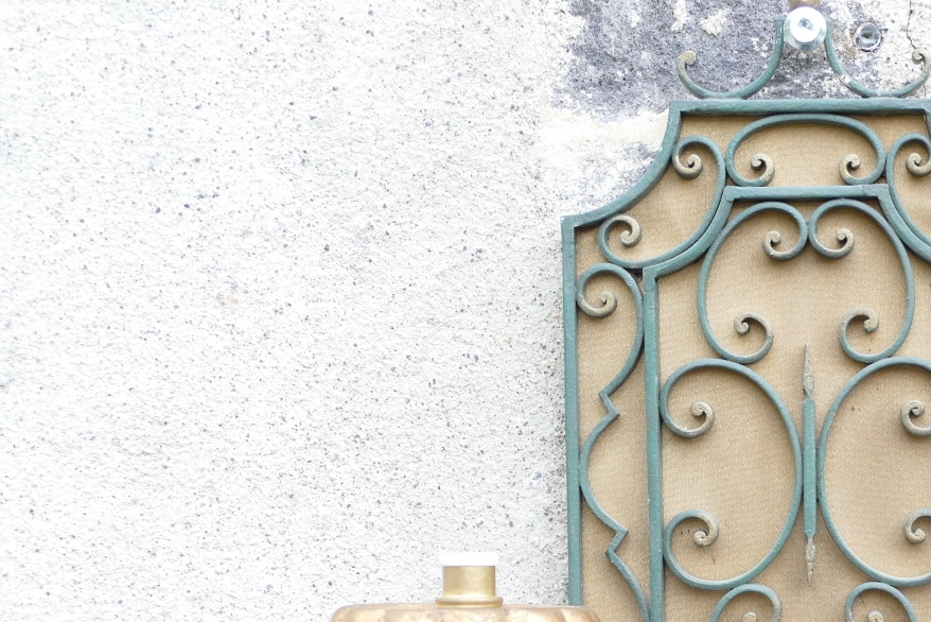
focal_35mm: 83
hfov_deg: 23.8
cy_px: 540
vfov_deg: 16.3
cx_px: 832
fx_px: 2147
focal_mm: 16.49
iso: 125
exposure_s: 1/80
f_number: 3.2
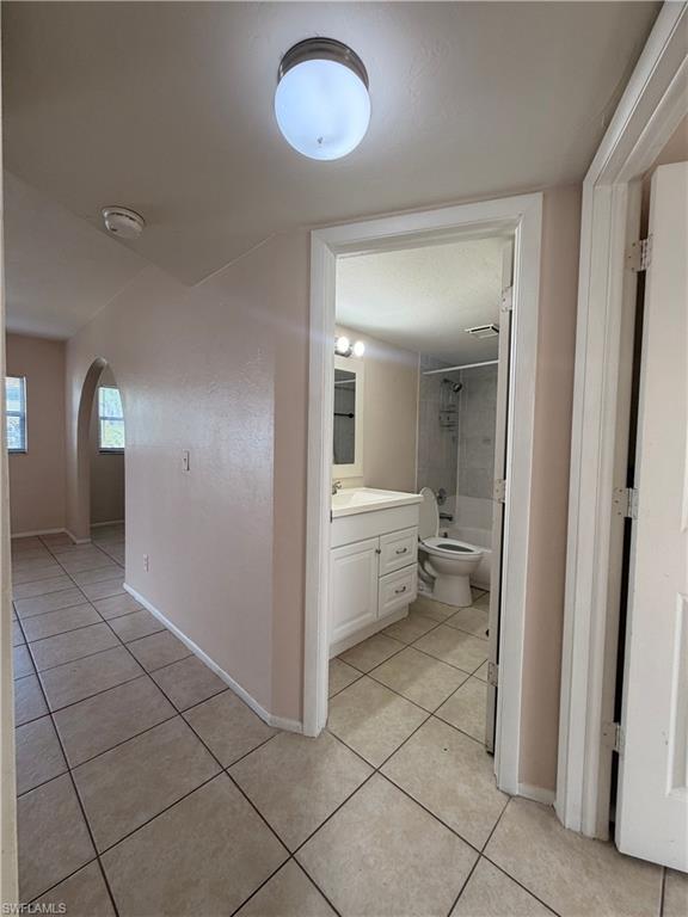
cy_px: 458
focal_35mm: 14
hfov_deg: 85.7
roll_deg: -1.2
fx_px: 371
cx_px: 344
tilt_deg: -3.1
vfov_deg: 102.1
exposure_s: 1/120
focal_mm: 2.22
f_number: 2.2
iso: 125
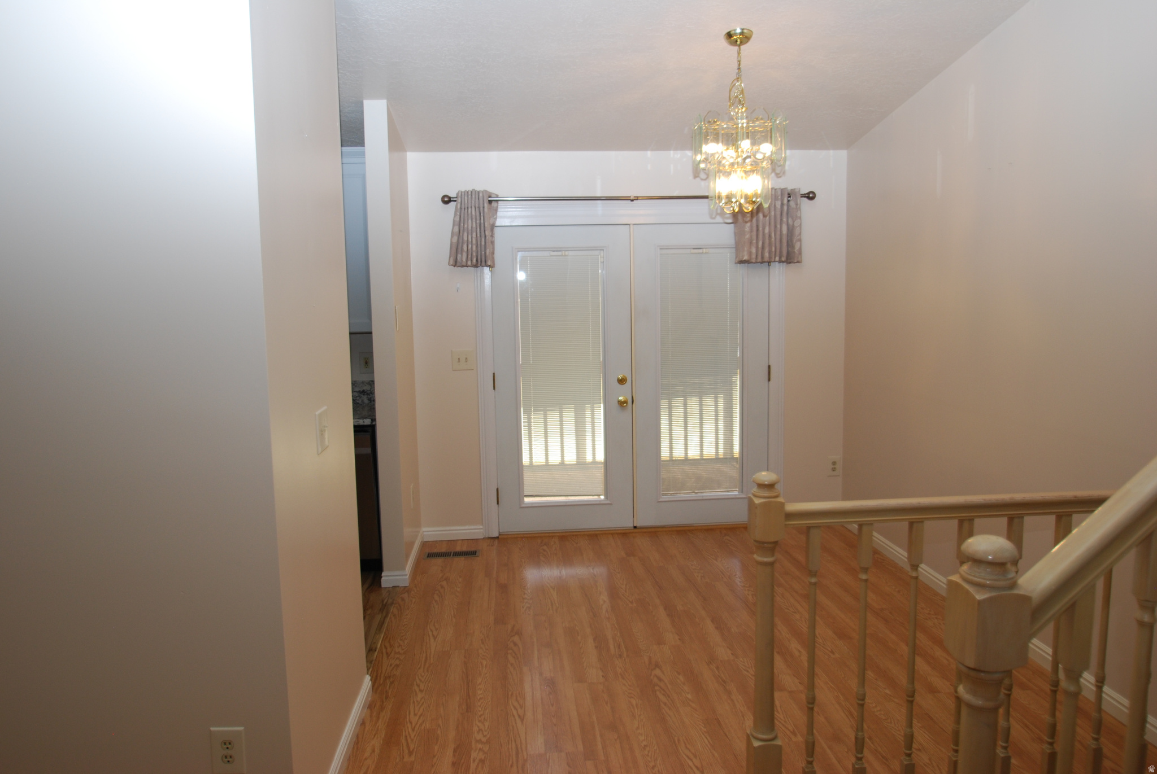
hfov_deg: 73.7
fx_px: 772
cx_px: 578
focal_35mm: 24
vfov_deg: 53.3
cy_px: 387
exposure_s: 1/60
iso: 200
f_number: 4.2
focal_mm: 16
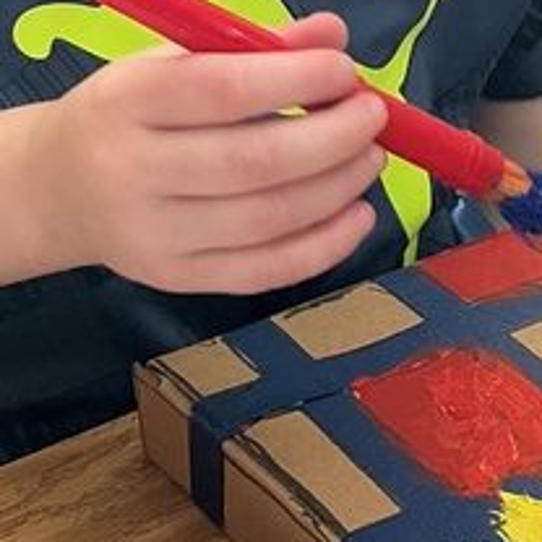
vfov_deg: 13.8
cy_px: 89
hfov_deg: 13.8
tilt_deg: -28.0
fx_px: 2232
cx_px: 375
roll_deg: -2.0
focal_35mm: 126
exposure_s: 1/60
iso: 64
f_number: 1.8
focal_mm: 3
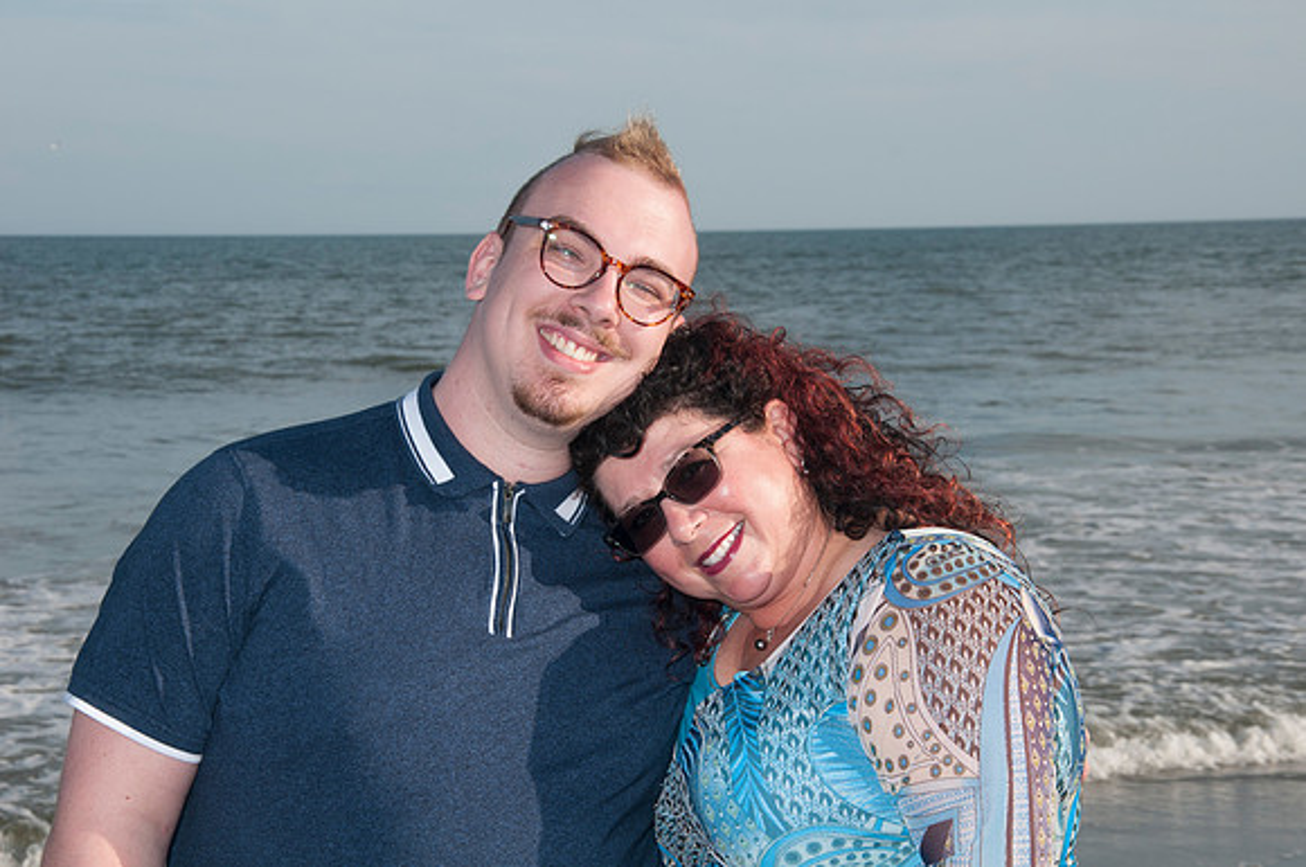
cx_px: 653
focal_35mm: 87
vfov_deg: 15.7
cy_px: 434
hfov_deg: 23.4
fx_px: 3152
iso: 100
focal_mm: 58
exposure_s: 1/250
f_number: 11
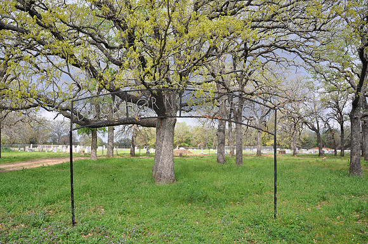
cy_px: 122
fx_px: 276
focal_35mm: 27
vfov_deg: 47.8
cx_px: 184
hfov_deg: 67.5
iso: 200
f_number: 5.6
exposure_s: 1/125
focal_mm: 18
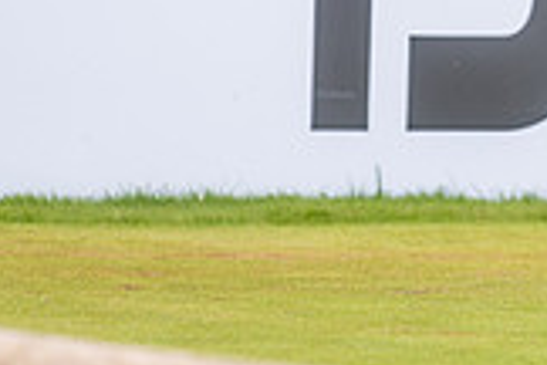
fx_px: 16272
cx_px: 753
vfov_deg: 1.3
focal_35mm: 1071
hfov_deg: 1.9
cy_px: -272
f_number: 5
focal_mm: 300
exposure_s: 1/640
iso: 160
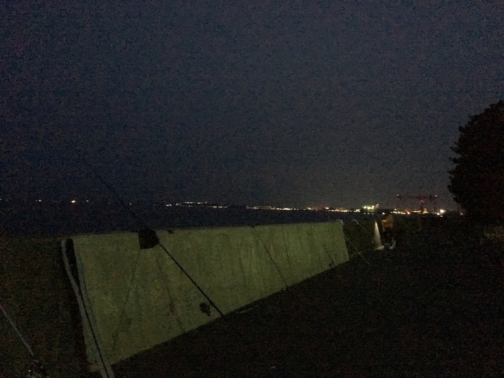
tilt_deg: +3.4
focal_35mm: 29
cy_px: 189
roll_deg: -2.6
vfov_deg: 48.2
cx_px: 252
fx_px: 422
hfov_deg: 61.7
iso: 2000
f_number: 2.2
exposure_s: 1/15
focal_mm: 4.15
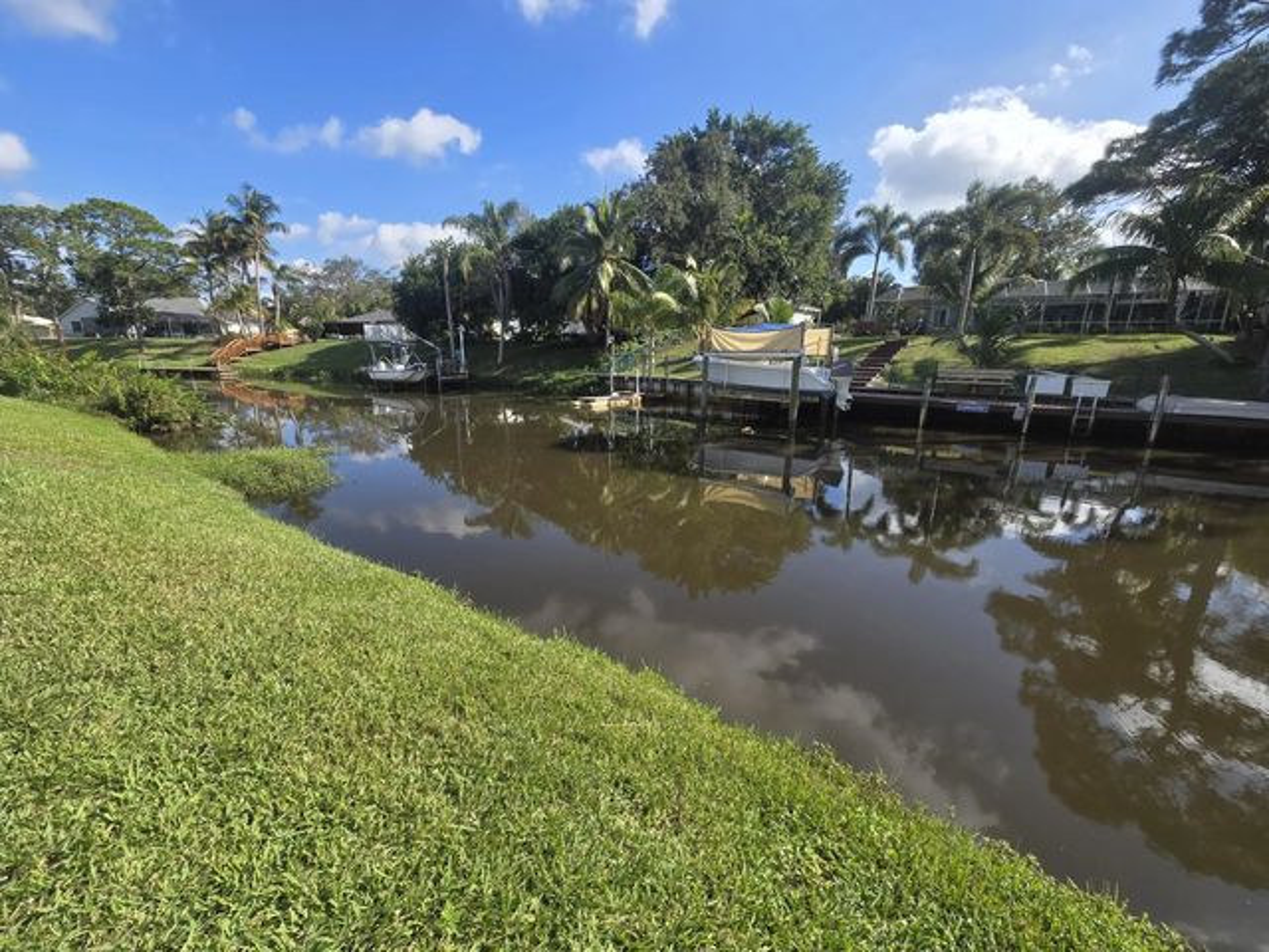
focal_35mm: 13
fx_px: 477
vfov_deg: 89.9
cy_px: 476
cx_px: 634
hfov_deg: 106.2
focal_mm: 2.2
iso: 50
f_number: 2.2
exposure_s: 1/1619
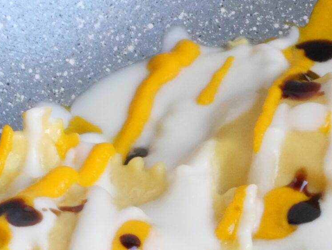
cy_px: 270
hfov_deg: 14.3
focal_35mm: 137
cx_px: 260
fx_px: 1315
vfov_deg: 10.7
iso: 3200
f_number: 22
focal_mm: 20
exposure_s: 1/15
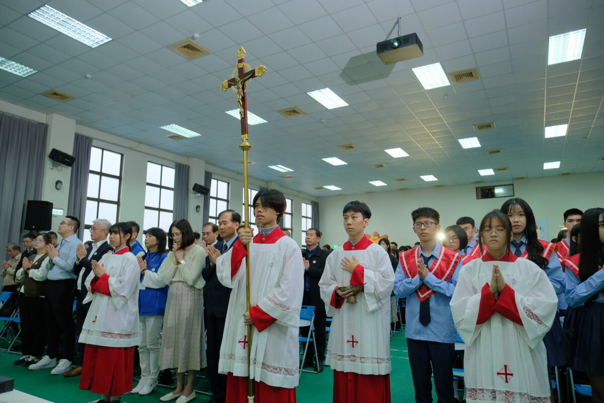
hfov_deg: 73.7
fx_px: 403
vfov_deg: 53.1
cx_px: 302
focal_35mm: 24
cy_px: 202
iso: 800
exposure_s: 1/125
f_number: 2.8
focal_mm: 16
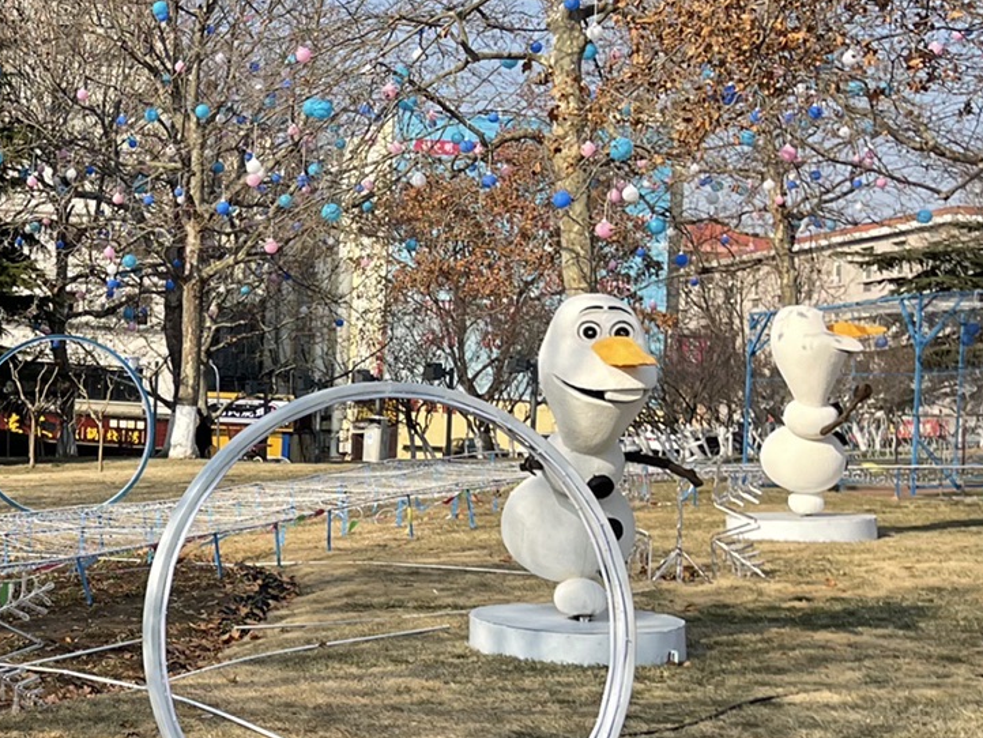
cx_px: -271
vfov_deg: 20.5
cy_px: 354
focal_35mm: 72
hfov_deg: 24.0
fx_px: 2045
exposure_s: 1/2433
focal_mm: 5.1
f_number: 1.6
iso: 32
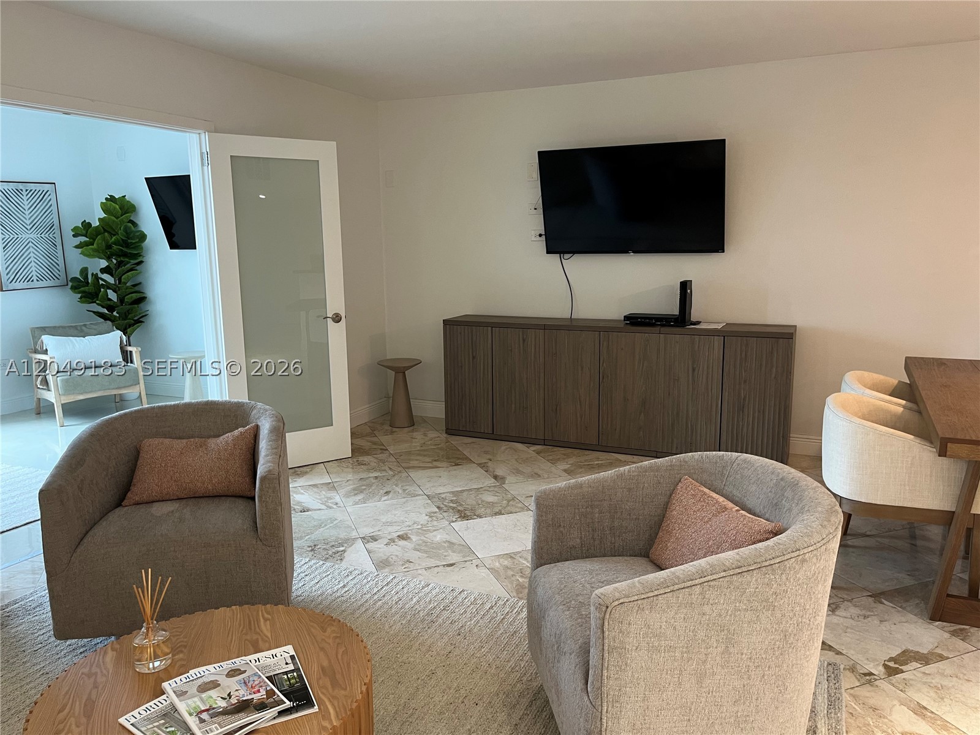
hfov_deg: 67.3
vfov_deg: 53.1
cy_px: 368
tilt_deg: -10.4
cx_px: 490
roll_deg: +0.4
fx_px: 736
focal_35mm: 26
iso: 100
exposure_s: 1/60
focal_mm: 5.1
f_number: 1.6
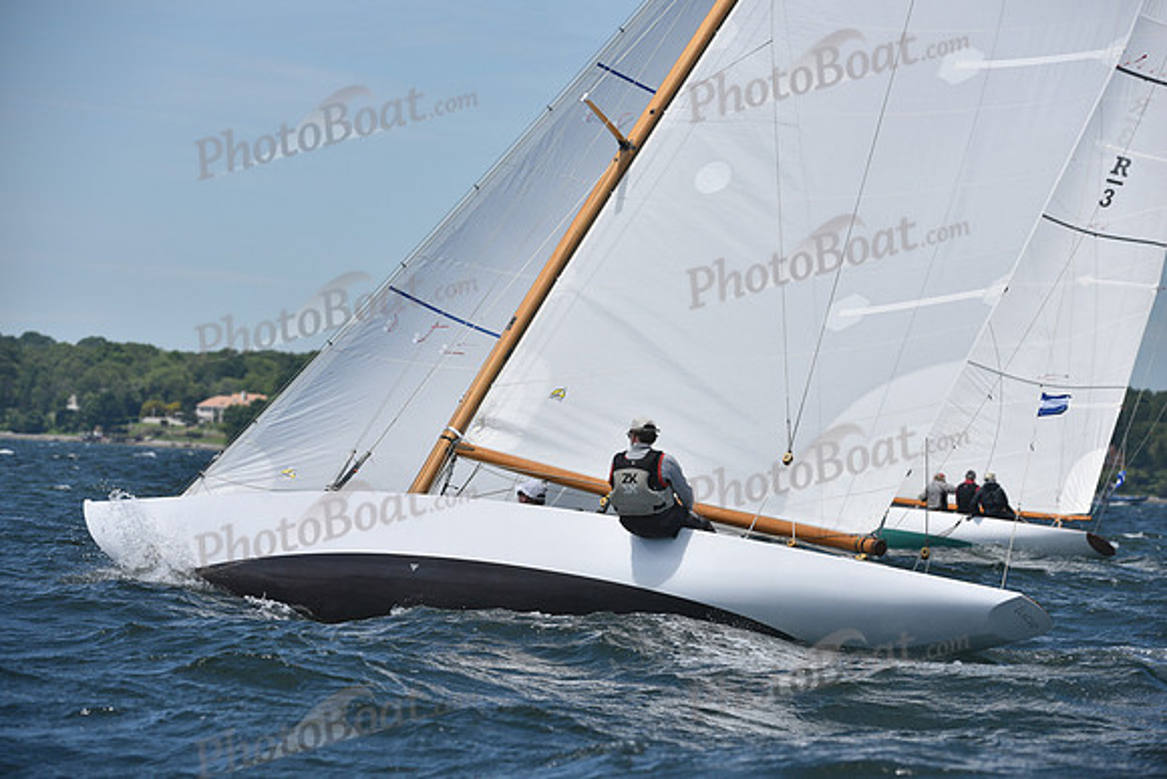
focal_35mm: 200
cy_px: 390
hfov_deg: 10.3
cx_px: 584
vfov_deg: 6.9
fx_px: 6485
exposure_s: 1/1600
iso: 250
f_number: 6.3
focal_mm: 200
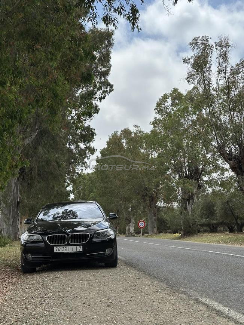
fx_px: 451
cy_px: 162
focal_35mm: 48
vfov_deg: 39.7
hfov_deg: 30.3
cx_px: 122
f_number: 1.78
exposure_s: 1/5263
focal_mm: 6.86
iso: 64
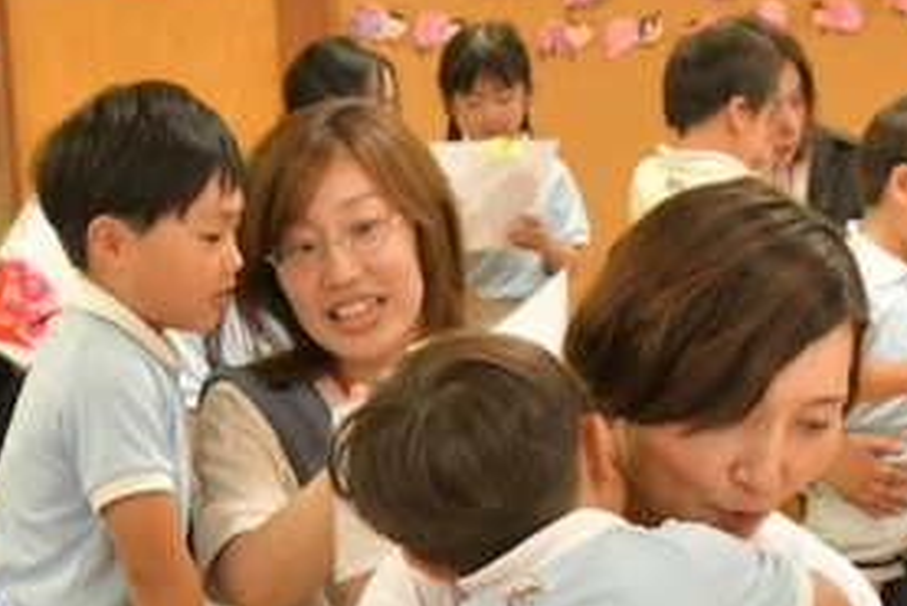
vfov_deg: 10.2
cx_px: 167
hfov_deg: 15.3
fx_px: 3352
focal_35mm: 133
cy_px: 639
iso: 4000
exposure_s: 1/125
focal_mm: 32
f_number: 5.6
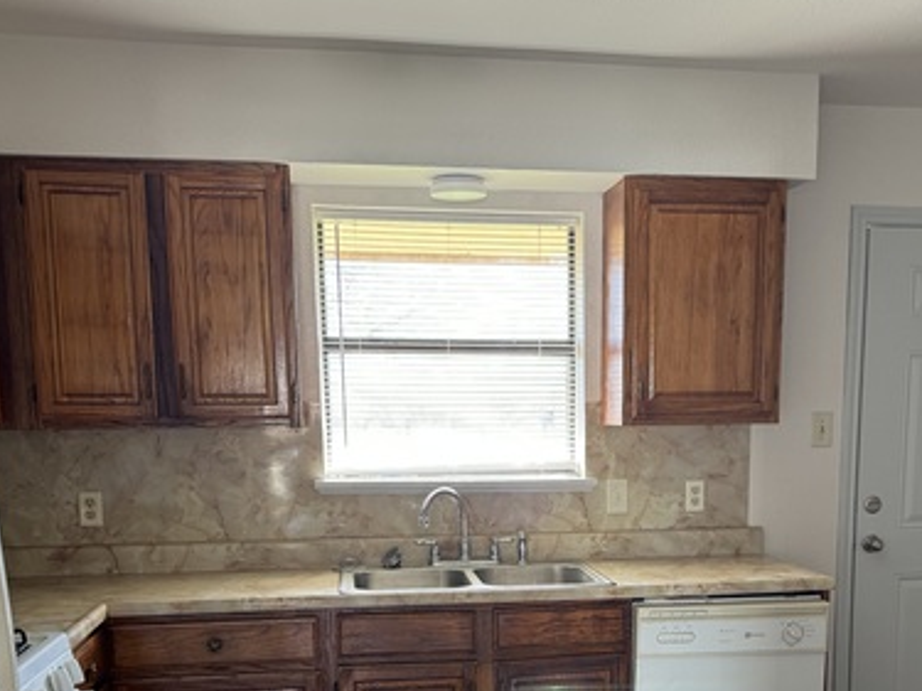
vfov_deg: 33.9
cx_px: 536
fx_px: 1092
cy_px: 573
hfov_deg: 45.6
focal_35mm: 41
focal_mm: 6.76
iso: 200
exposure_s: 1/76
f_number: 1.78
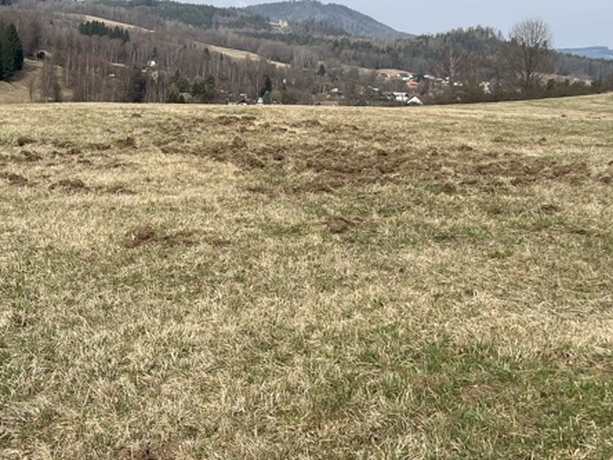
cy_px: 152
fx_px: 1063
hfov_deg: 32.2
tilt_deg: -4.5
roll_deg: -1.3
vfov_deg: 24.3
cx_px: 294
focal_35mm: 60
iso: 50
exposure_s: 1/4630
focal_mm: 5.7
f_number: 1.5
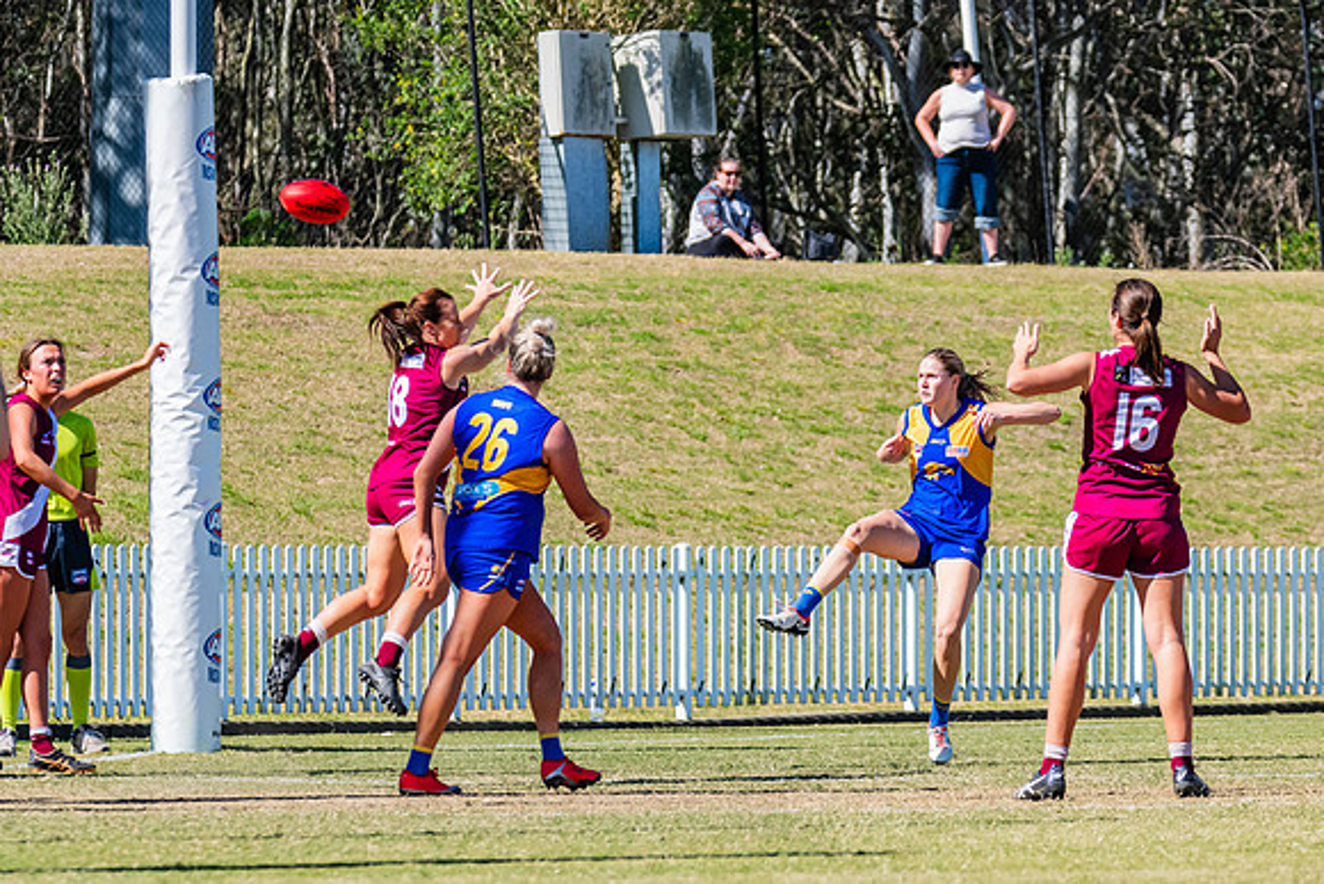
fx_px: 12477
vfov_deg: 4.1
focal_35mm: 339
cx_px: 896
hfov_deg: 6.1
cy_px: 510
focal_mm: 240
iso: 800
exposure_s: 1/1600
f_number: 8
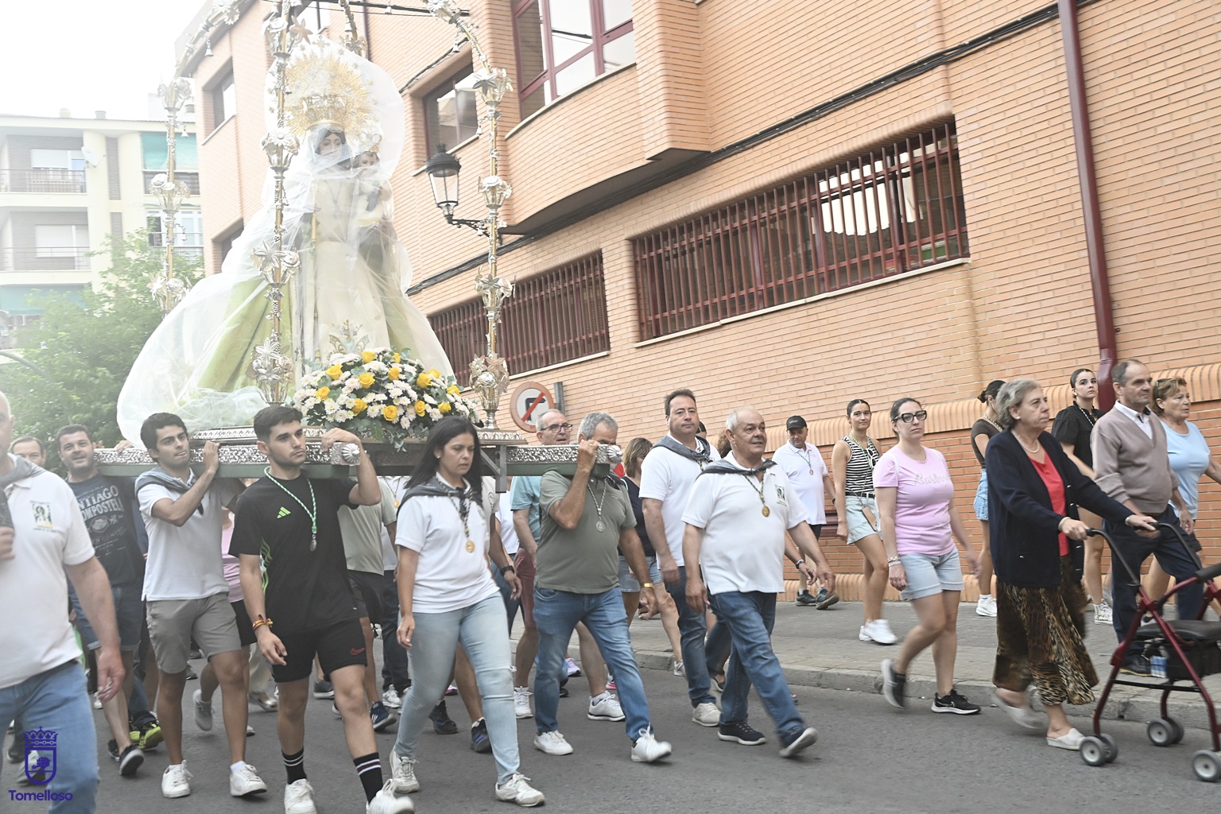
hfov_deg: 53.1
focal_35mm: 36
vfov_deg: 36.9
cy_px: 407
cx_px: 610
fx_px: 1221
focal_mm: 36
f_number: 5.6
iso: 3200
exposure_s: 1/50
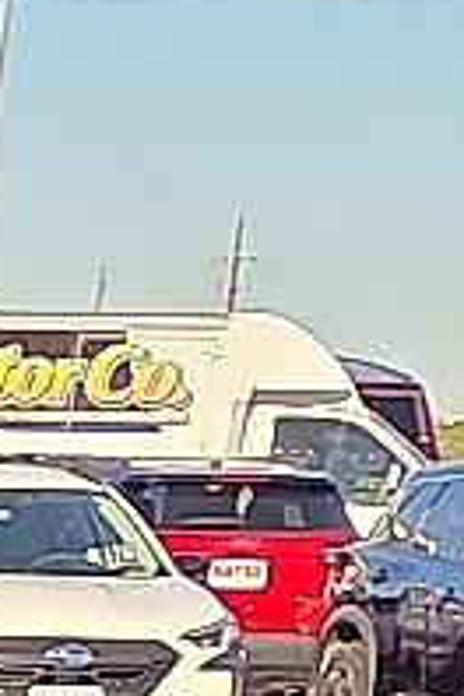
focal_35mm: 244
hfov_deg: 4.4
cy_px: 1606
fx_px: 4717
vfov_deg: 7.9
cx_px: -2331
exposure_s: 1/909
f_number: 1.8
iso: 25
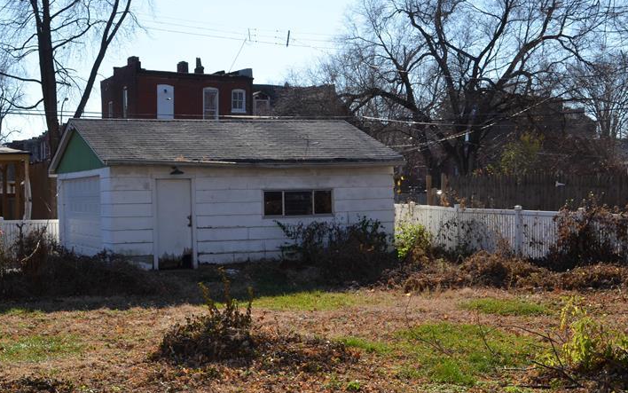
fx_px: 1044
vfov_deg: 21.3
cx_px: 317
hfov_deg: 33.5
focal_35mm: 61
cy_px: 247
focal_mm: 26
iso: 100
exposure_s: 1/200
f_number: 9
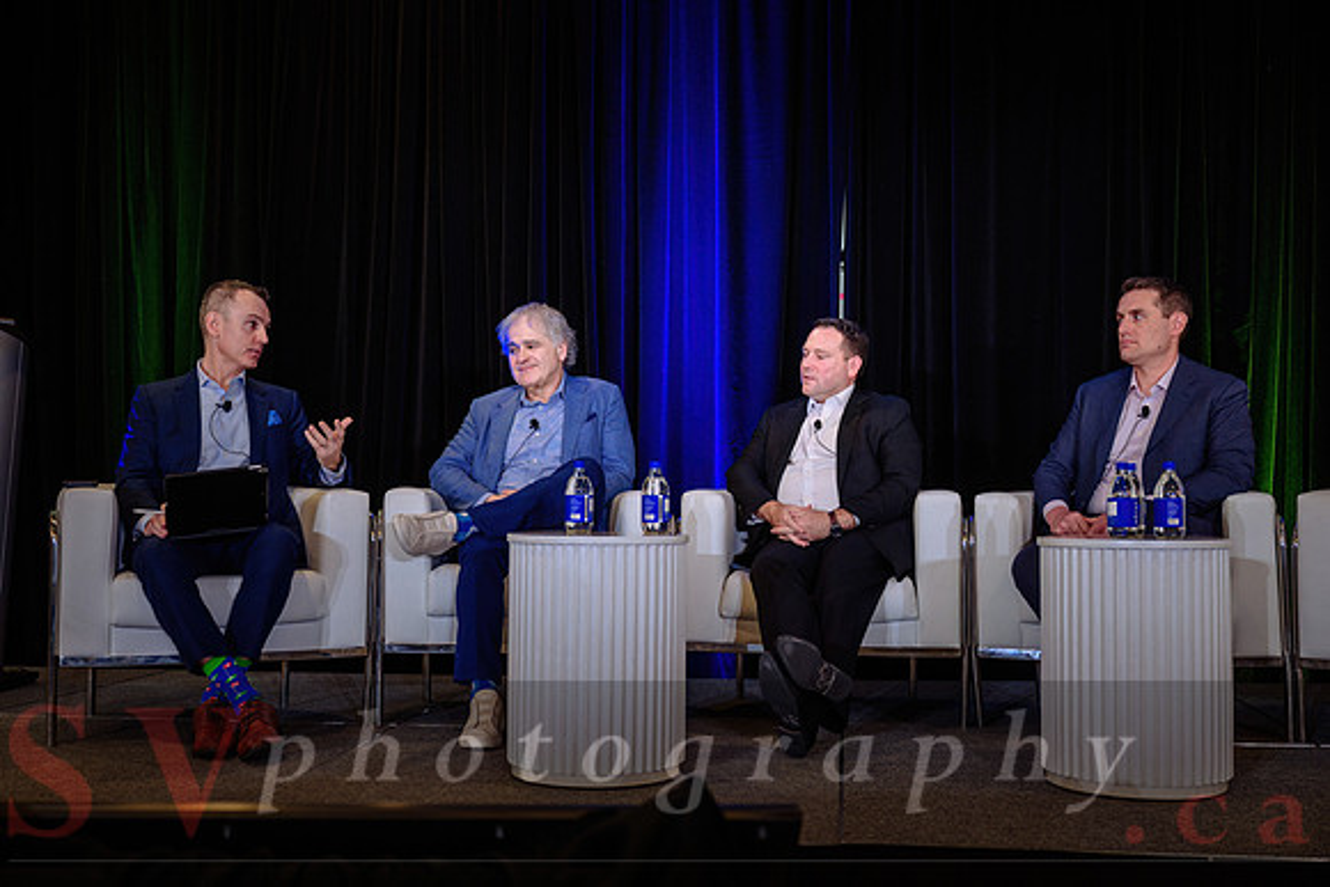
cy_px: 444
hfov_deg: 48.4
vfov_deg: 33.4
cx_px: 665
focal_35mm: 40
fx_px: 1478
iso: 1000
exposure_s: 1/160
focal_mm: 40
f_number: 3.2
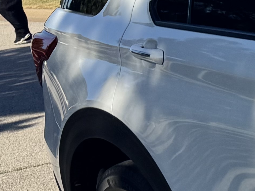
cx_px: 745
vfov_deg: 10.2
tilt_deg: -14.4
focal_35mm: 144
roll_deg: +2.3
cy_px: 185
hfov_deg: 10.3
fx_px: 1061
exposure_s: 1/6410
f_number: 1.78
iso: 80
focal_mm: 6.76
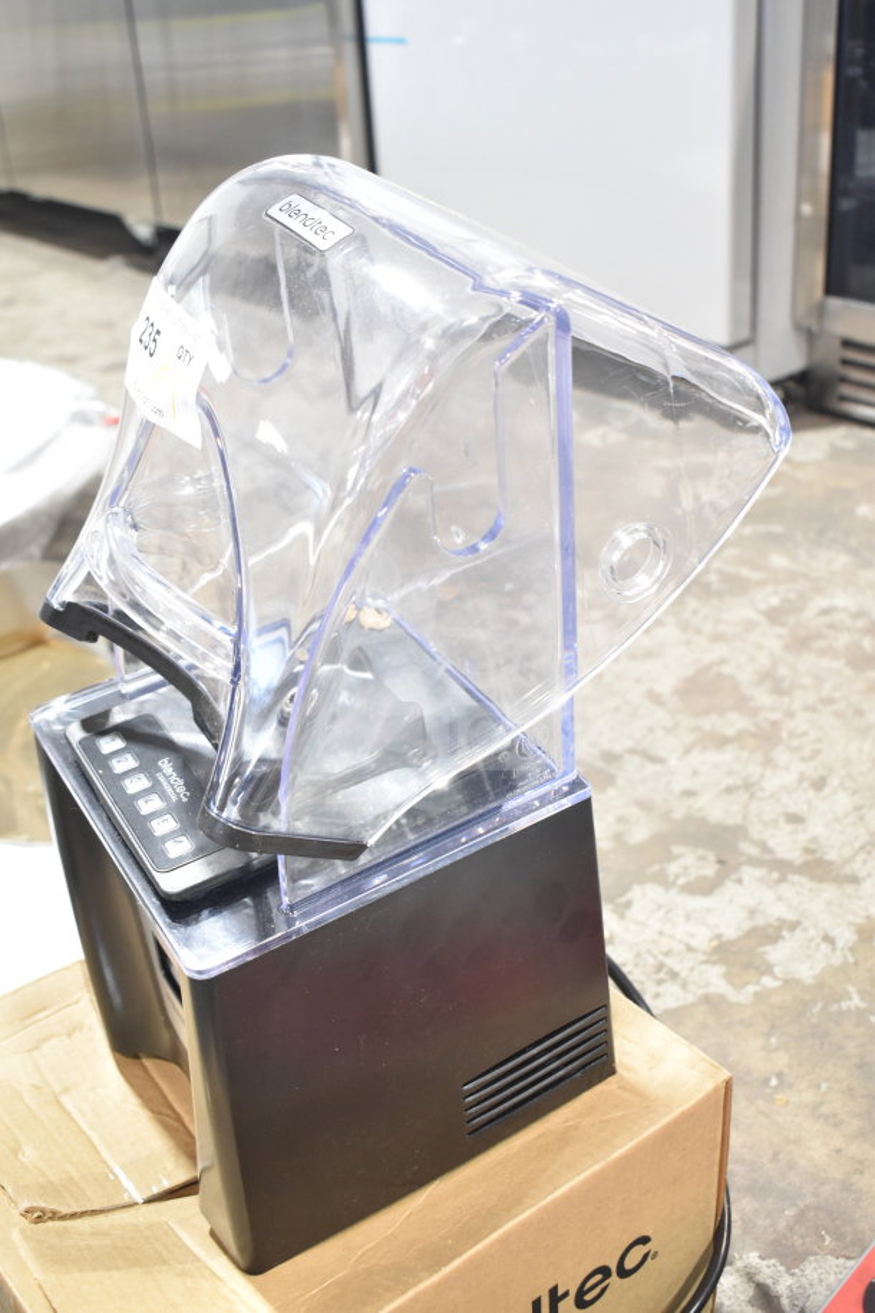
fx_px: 1531
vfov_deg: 46.4
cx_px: 438
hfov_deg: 31.9
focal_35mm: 42
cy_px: 656
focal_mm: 28
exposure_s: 1/50
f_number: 4.2
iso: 1400
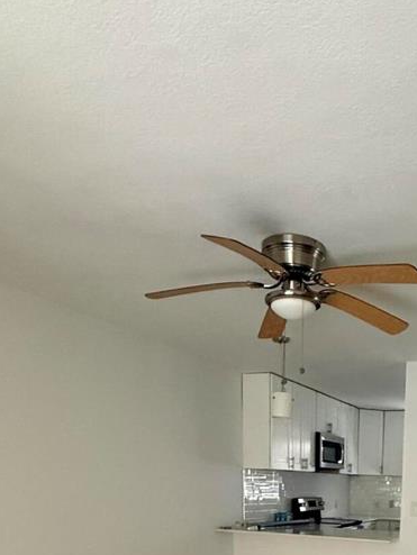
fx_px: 546
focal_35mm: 34
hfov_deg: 39.4
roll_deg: -1.9
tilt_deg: -9.3
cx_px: 360
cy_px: 580
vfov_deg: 44.2
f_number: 2.2
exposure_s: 1/60
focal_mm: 2.22
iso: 800
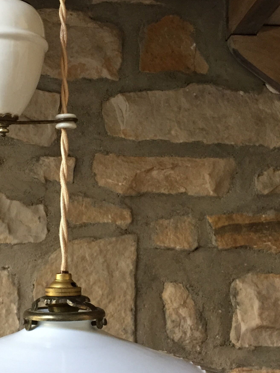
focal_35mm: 54
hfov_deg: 26.6
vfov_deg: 35.5
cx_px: 60
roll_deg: +0.6
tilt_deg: +12.2
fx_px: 582
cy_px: 161
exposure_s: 1/33
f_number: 2.2
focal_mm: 4.15
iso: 250
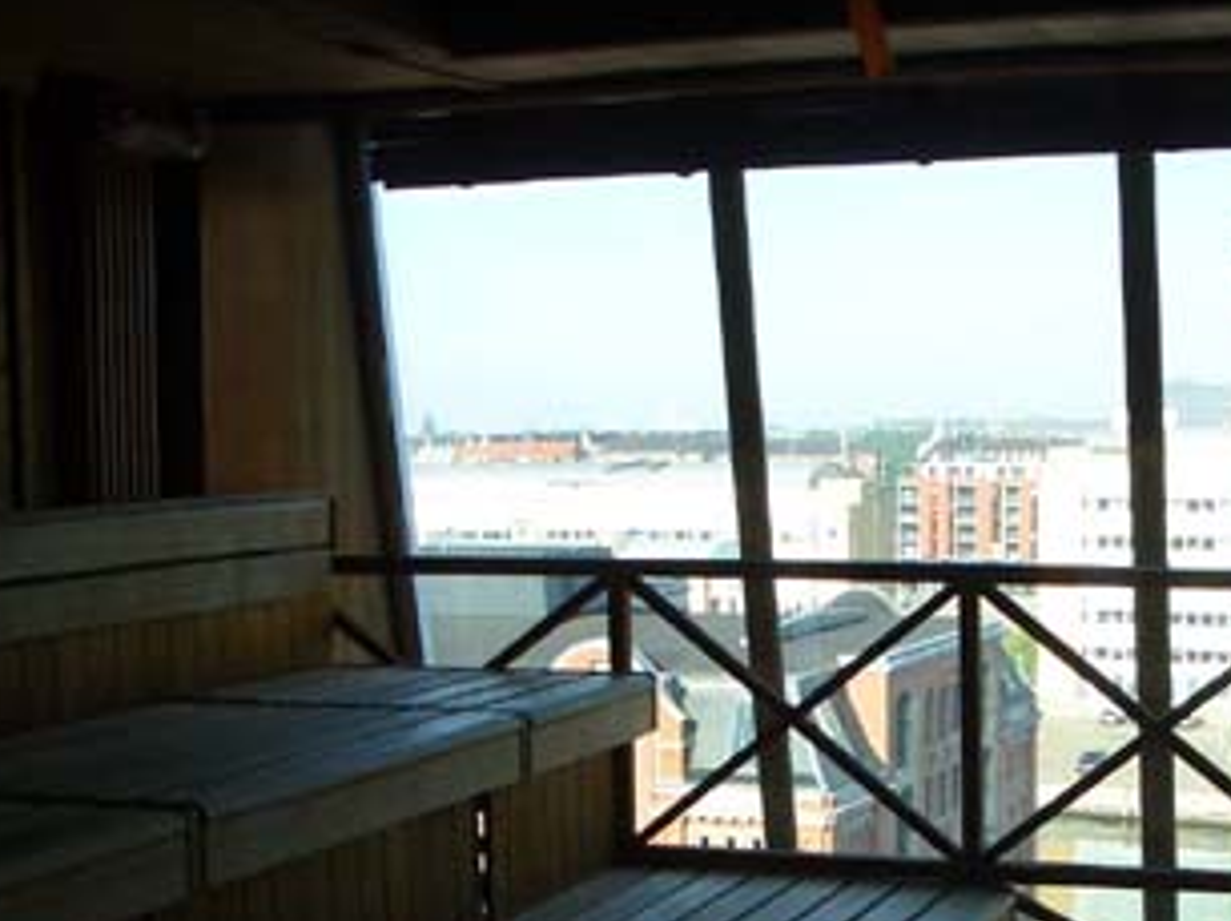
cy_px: 778
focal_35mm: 63
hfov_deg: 30.3
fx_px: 2239
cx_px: 913
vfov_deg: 22.8
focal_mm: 5.8
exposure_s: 1/160
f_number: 4.3
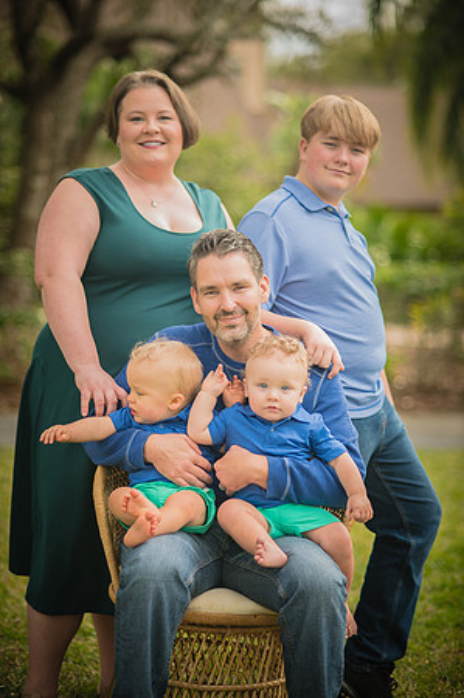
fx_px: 1647
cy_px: 349
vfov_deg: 23.9
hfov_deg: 16.0
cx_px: 232
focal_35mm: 85
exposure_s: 1/250
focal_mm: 85
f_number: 2
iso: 160
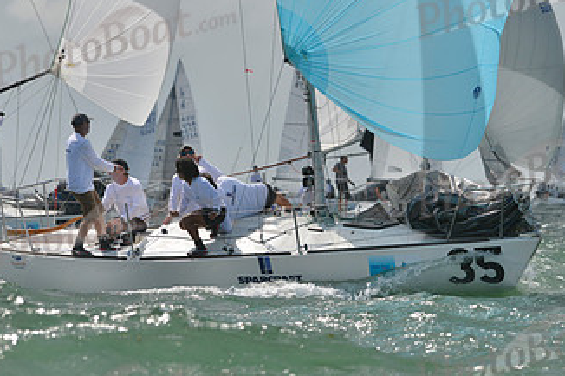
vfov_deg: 3.9
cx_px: 328
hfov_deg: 5.8
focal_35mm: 356
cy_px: 108
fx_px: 5584
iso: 280
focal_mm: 200
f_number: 6.3
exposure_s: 1/2000
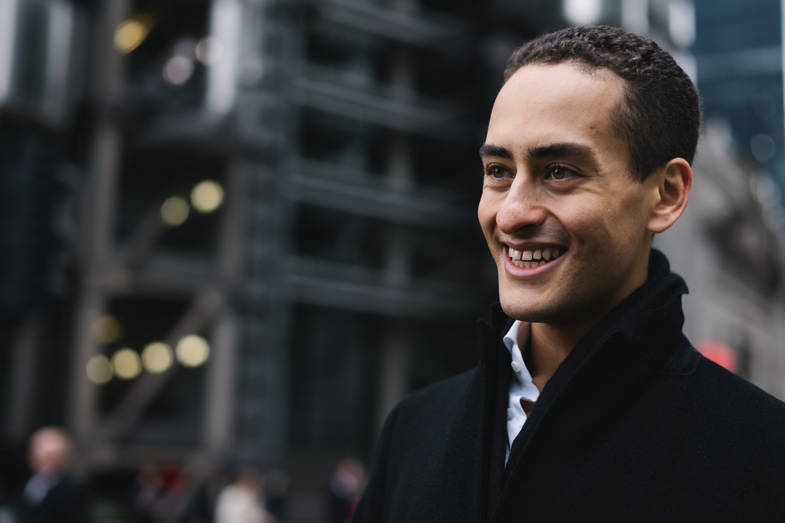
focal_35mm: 50
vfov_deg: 27.0
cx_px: 392
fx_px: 1090
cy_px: 262
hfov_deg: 39.6
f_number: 1.7
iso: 100
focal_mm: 50
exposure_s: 1/160
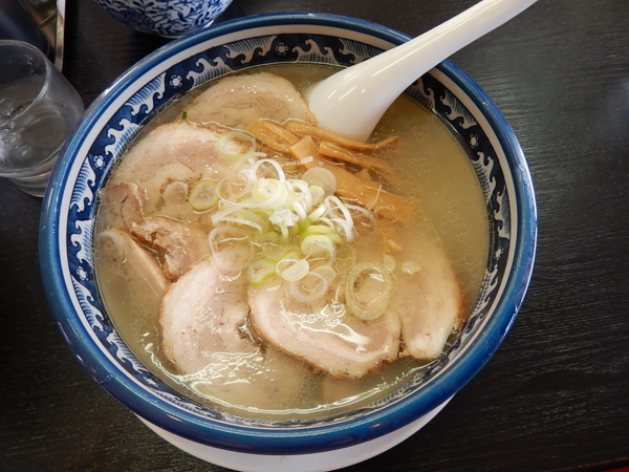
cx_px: 314
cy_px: 236
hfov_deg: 69.4
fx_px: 454
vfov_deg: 54.9
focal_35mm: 25
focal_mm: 4.5
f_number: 3.4
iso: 180
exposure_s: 1/30
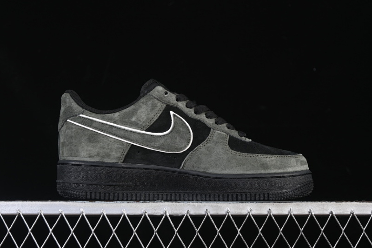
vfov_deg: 18.2
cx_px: 186
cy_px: 124
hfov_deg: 27.0
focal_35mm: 75
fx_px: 775
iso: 160
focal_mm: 50
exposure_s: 1/60
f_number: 6.3
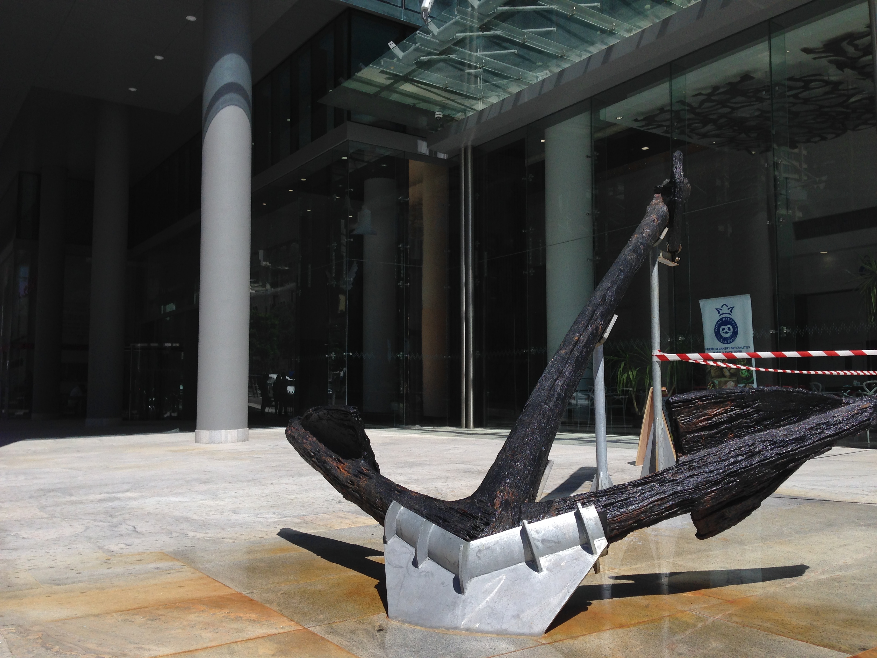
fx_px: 836
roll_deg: +0.4
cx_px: 438
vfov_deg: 42.9
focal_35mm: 33
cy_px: 329
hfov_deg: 55.4
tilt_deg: +4.1
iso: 50
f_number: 2.4
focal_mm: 4.12
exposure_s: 1/2857
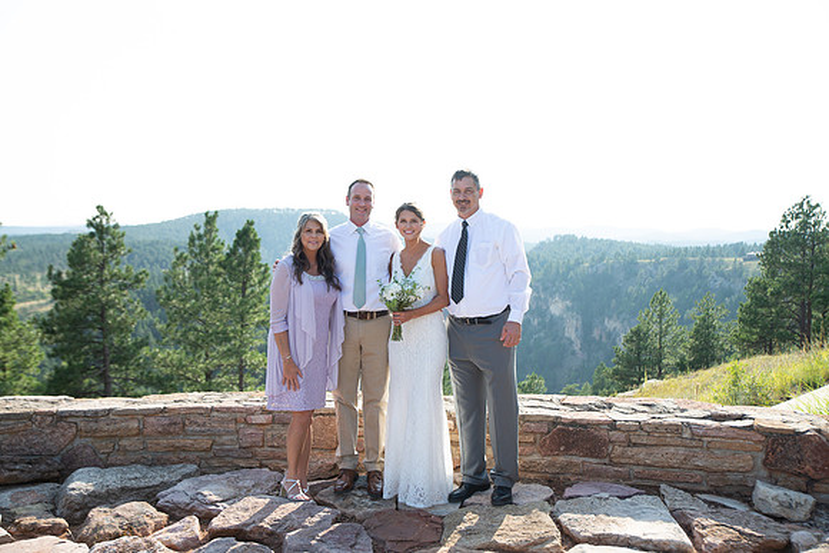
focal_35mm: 32
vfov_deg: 41.1
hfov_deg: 58.7
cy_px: 276
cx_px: 414
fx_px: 737
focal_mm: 32
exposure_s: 1/400
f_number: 3.5
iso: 125
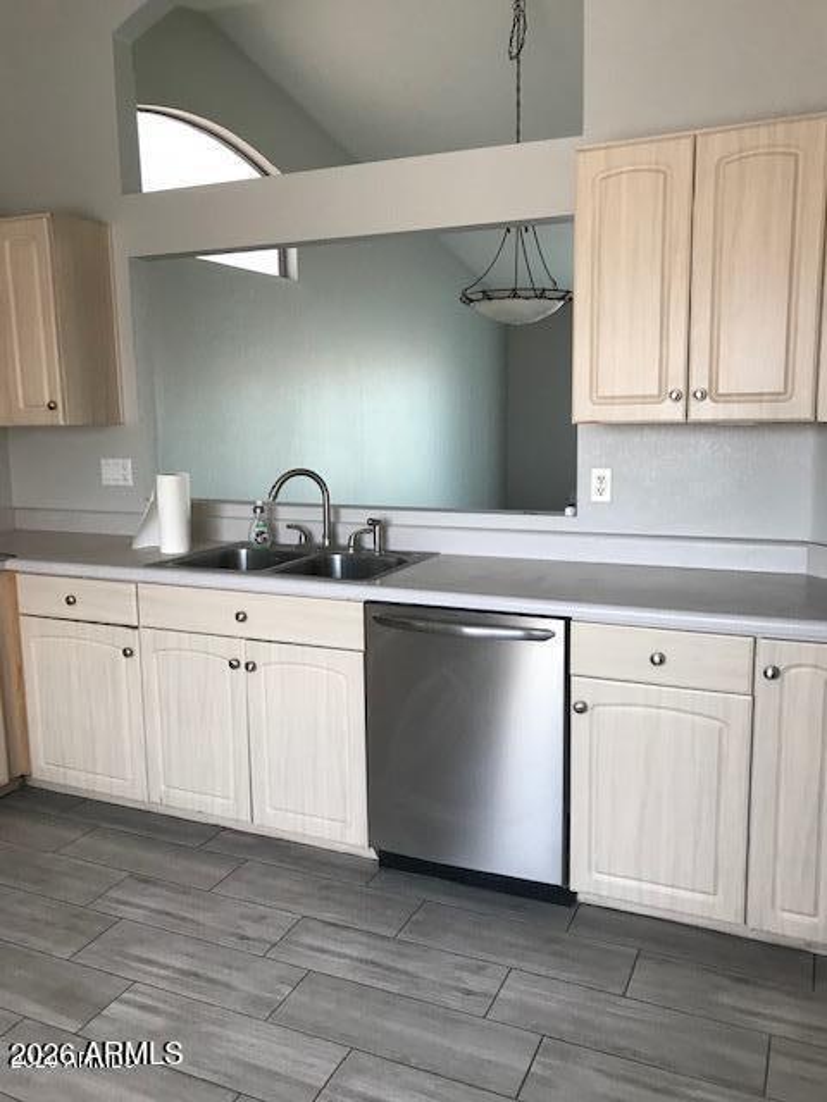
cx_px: 414
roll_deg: +1.3
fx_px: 892
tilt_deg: -7.9
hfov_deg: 49.7
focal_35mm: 28
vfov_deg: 63.4
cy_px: 551
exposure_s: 1/40
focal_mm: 3.99
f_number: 1.8
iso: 25
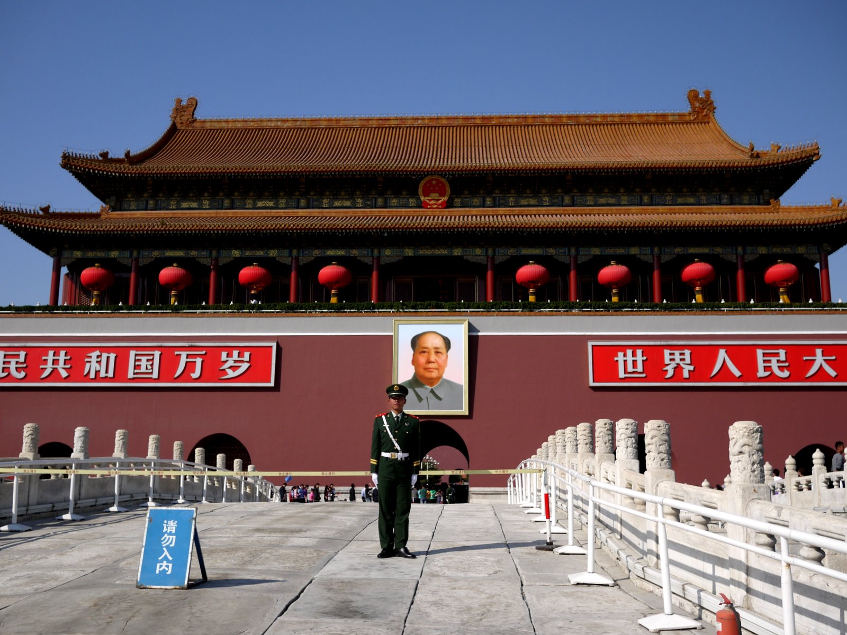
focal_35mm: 40
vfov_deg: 36.0
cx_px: 424
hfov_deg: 46.8
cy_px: 318
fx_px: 979
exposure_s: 1/3200
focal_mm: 20
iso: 100
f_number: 3.5
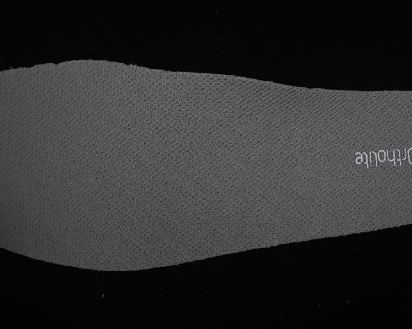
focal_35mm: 85
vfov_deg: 18.1
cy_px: 165
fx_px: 1036
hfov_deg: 22.5
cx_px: 235
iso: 160
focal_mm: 50
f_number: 6.3
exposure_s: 1/60
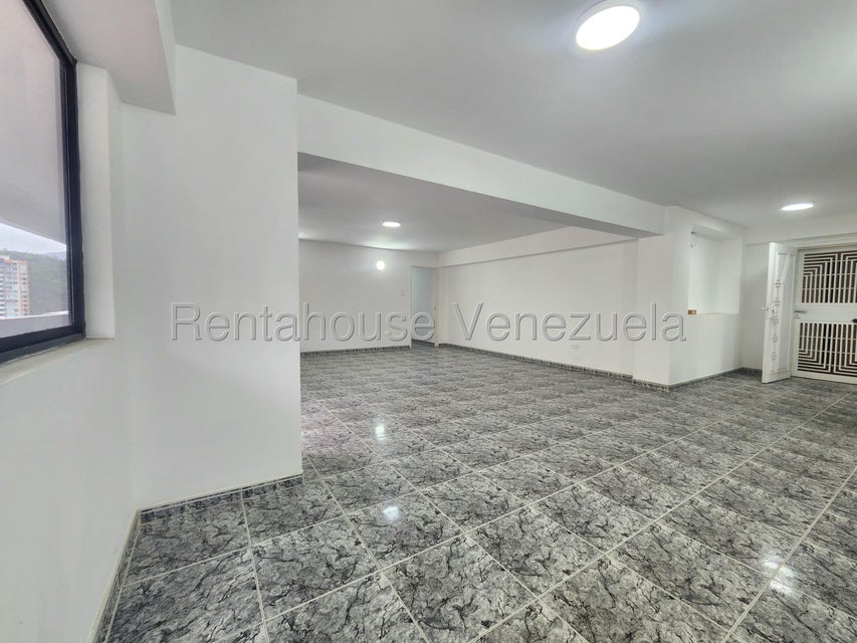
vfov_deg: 89.9
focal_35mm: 13
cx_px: 428
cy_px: 322
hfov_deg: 106.2
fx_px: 322
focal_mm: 2.2
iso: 160
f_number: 2.2
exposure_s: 1/60
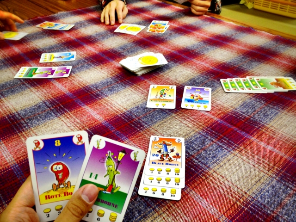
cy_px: 111
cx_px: 148
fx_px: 299
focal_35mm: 35
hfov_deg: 52.6
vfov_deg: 40.7
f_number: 2.4
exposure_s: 1/24
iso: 50
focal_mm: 4.28
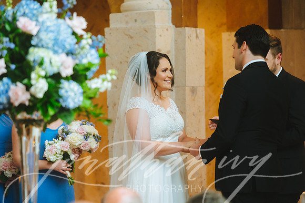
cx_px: 152
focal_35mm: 185
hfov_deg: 11.1
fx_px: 1566
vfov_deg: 7.4
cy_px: 102
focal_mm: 185
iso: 4000
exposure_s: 1/125
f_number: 2.8
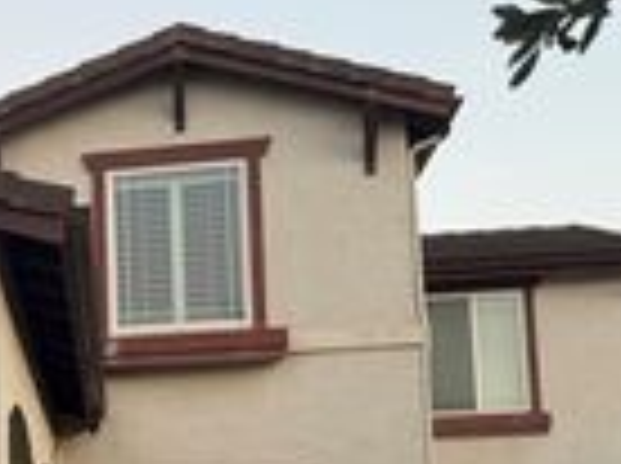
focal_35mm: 87
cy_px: 462
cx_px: -198
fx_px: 1558
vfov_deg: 16.6
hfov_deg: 20.5
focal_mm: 6.76
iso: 100
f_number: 1.78
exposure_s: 1/121
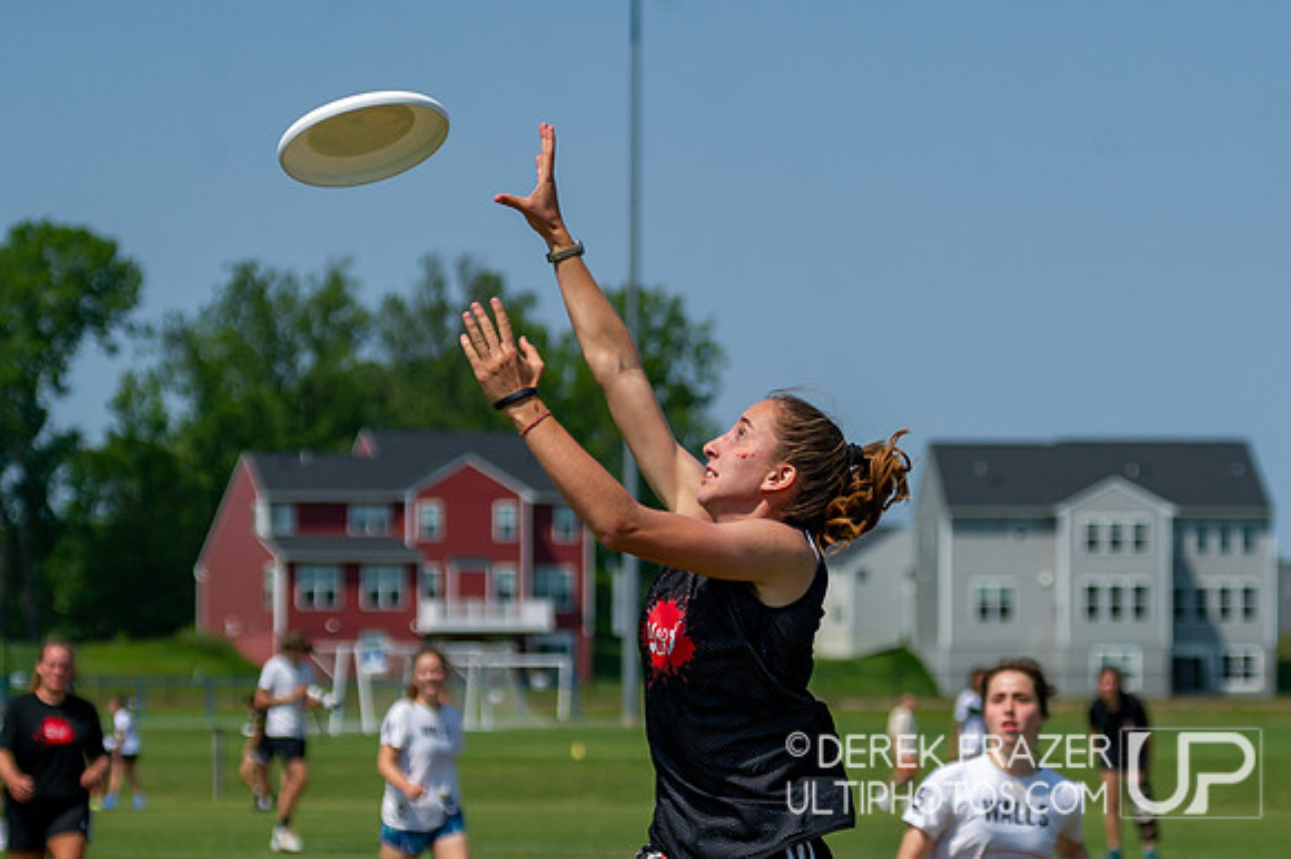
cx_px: 708
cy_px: 563
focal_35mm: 162
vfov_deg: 8.5
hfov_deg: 12.7
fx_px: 5799
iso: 280
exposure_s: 1/4000
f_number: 4
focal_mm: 100
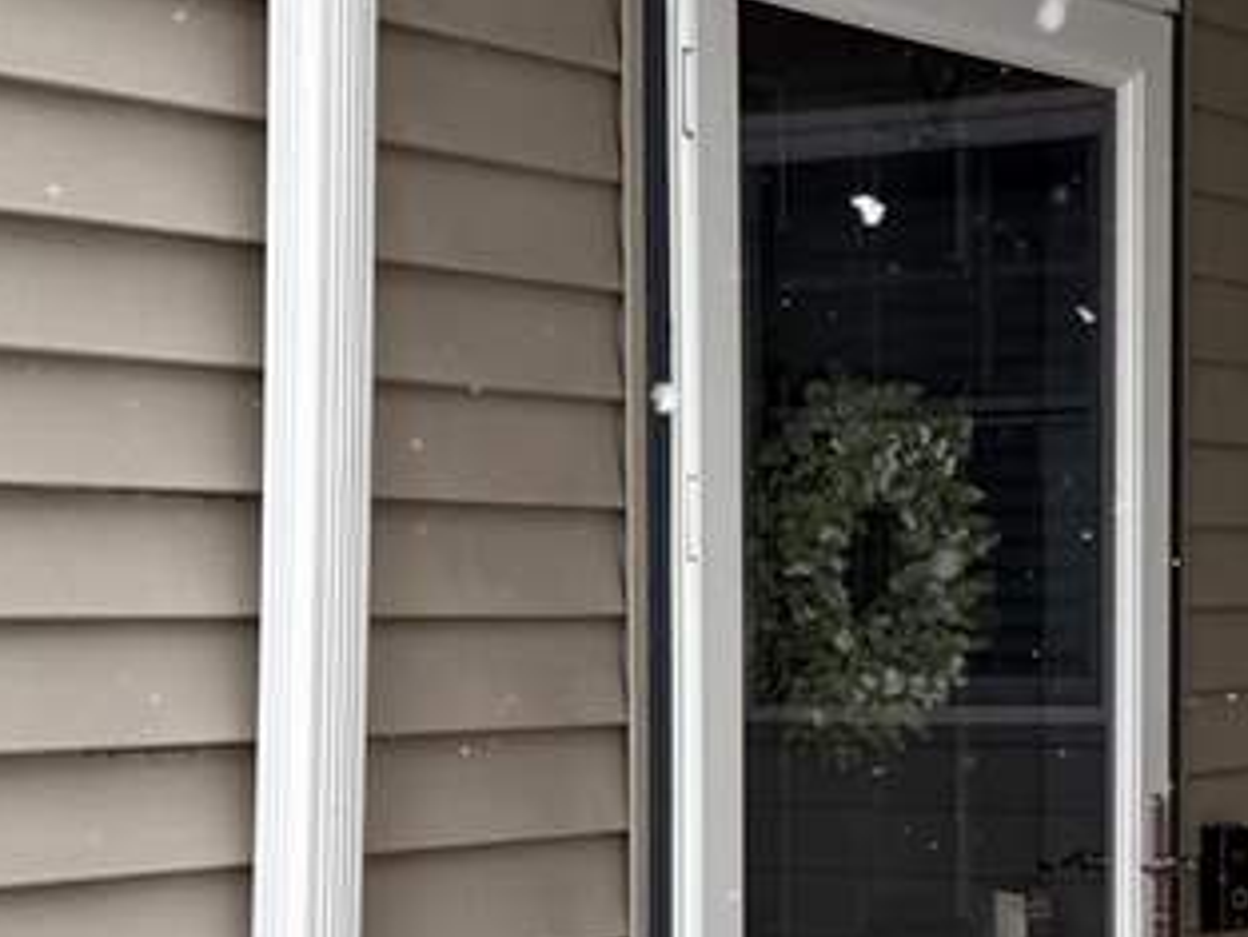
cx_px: 1128
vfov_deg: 15.0
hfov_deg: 19.6
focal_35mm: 98
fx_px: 3535
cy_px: 756
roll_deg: -1.0
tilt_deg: -1.9
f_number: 1.78
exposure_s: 1/250
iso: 64
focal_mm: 6.76
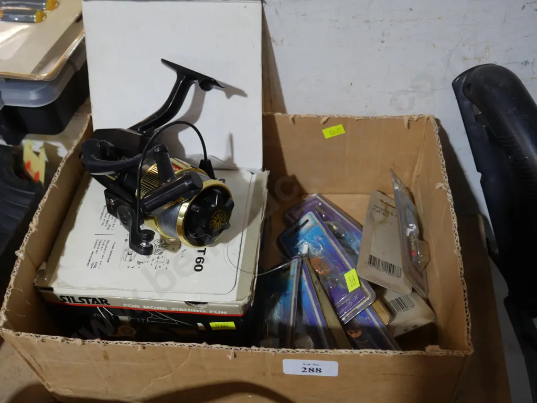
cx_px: 268
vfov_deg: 37.8
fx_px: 590
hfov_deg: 49.0
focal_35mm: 38
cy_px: 202
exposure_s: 1/60
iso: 640
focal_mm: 19
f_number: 4.1
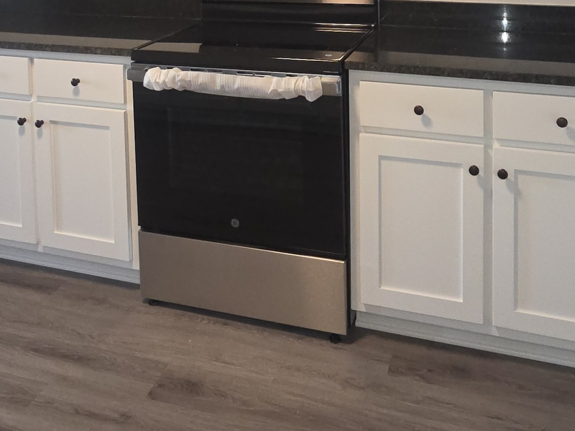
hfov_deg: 49.0
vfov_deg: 32.3
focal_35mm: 38
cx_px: 278
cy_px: -63
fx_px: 631
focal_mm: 2.2
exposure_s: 1/60
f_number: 1.9
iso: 160
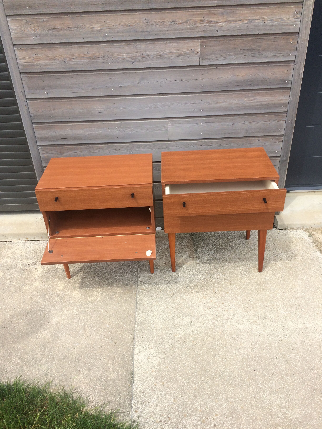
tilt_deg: -34.0
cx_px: 161
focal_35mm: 29
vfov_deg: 61.7
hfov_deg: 48.2
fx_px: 360
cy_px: 214
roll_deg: +4.3
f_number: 2.2
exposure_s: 1/1244
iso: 32
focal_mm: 4.15
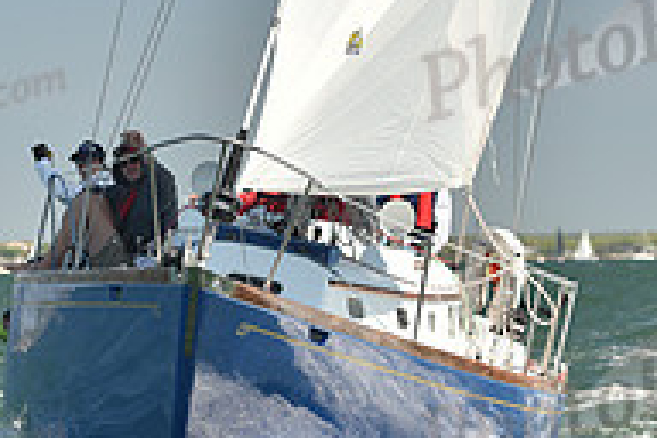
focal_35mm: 308
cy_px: 258
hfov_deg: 6.7
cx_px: 246
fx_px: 5621
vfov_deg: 4.5
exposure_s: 1/800
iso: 250
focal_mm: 102
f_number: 4
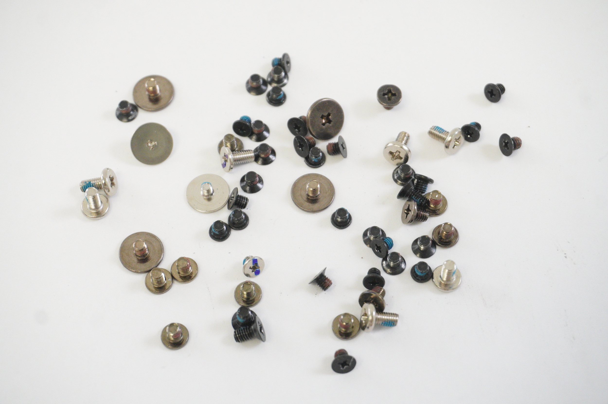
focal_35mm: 63
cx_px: 304
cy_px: 202
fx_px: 1063
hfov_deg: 31.9
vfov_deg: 21.5
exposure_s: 1/125
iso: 3200
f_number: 6.3
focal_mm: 42
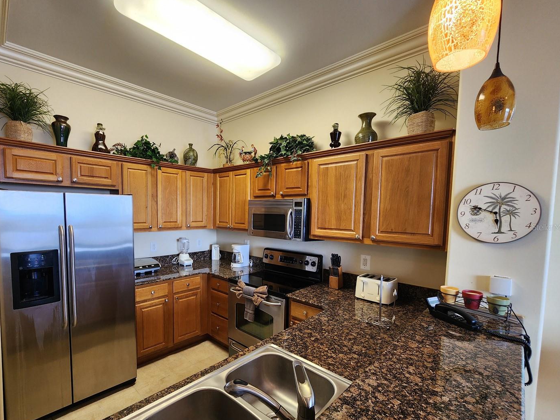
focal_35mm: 15
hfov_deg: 97.7
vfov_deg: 81.6
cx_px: 247
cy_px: 227
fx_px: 243
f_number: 2.2
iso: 160
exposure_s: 1/60
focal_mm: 2.2
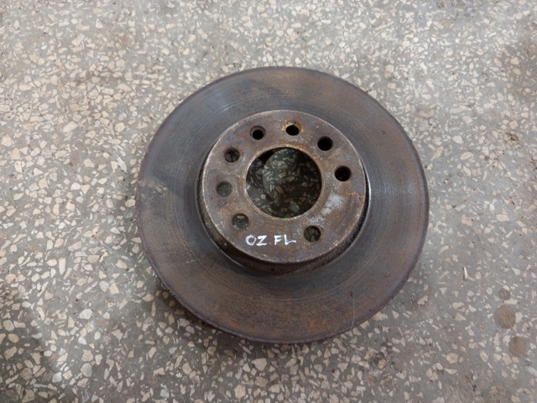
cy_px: 202
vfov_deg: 56.8
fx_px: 372
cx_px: 268
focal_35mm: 24
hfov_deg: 71.6
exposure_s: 1/25
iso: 977
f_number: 1.7
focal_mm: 5.24
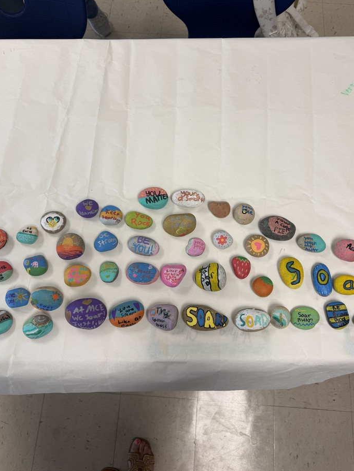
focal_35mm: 27
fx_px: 368
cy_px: 213
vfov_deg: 65.2
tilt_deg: -70.5
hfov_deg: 51.4
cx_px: 180
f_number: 1.78
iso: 80
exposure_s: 1/120
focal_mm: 6.76
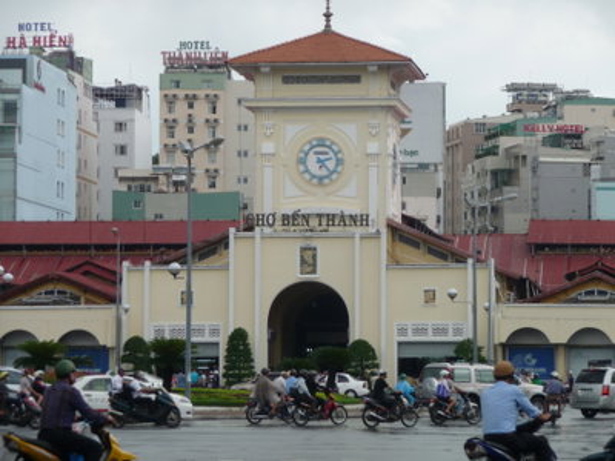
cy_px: 230
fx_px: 3162
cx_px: 308
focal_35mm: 178
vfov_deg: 8.3
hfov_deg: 11.1
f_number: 4.8
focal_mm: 30.5
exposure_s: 1/320
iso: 100
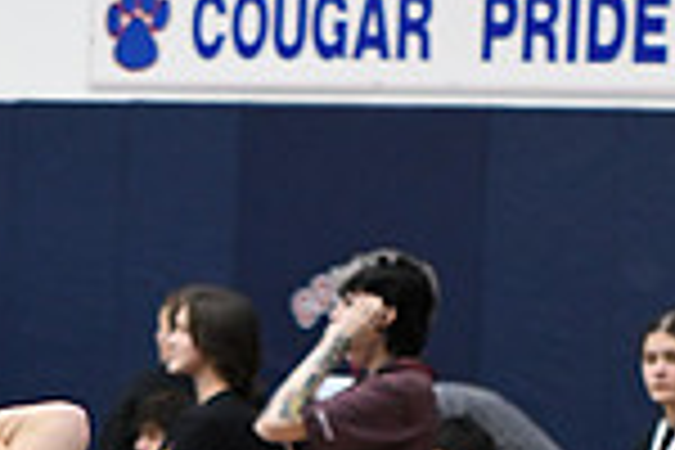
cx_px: 135
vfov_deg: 4.3
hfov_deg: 6.5
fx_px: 5925
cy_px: 878
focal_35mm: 316
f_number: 3.2
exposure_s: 1/500
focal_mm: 70
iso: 6400
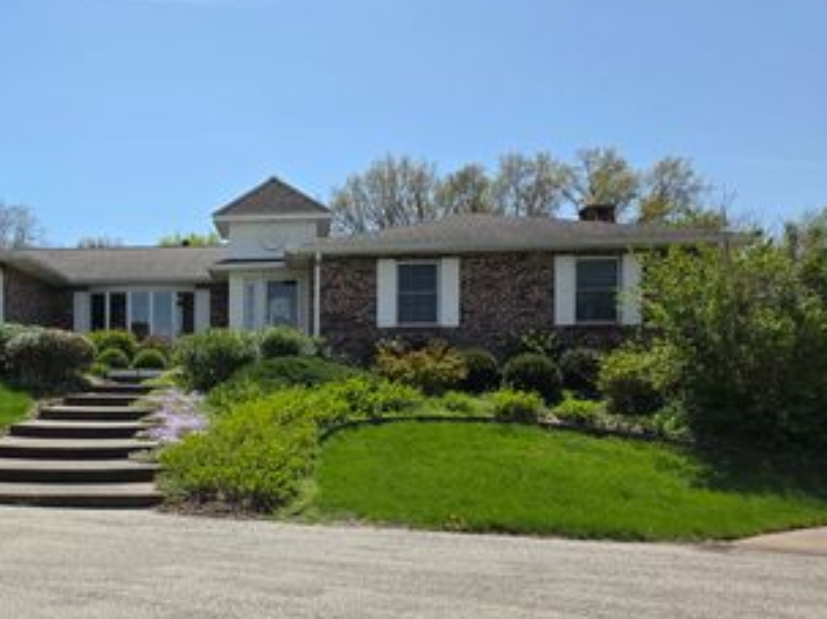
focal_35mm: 38
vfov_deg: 37.3
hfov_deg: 46.2
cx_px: 156
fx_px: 907
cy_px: 410
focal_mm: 6.3
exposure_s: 1/7944
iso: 80
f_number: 1.7
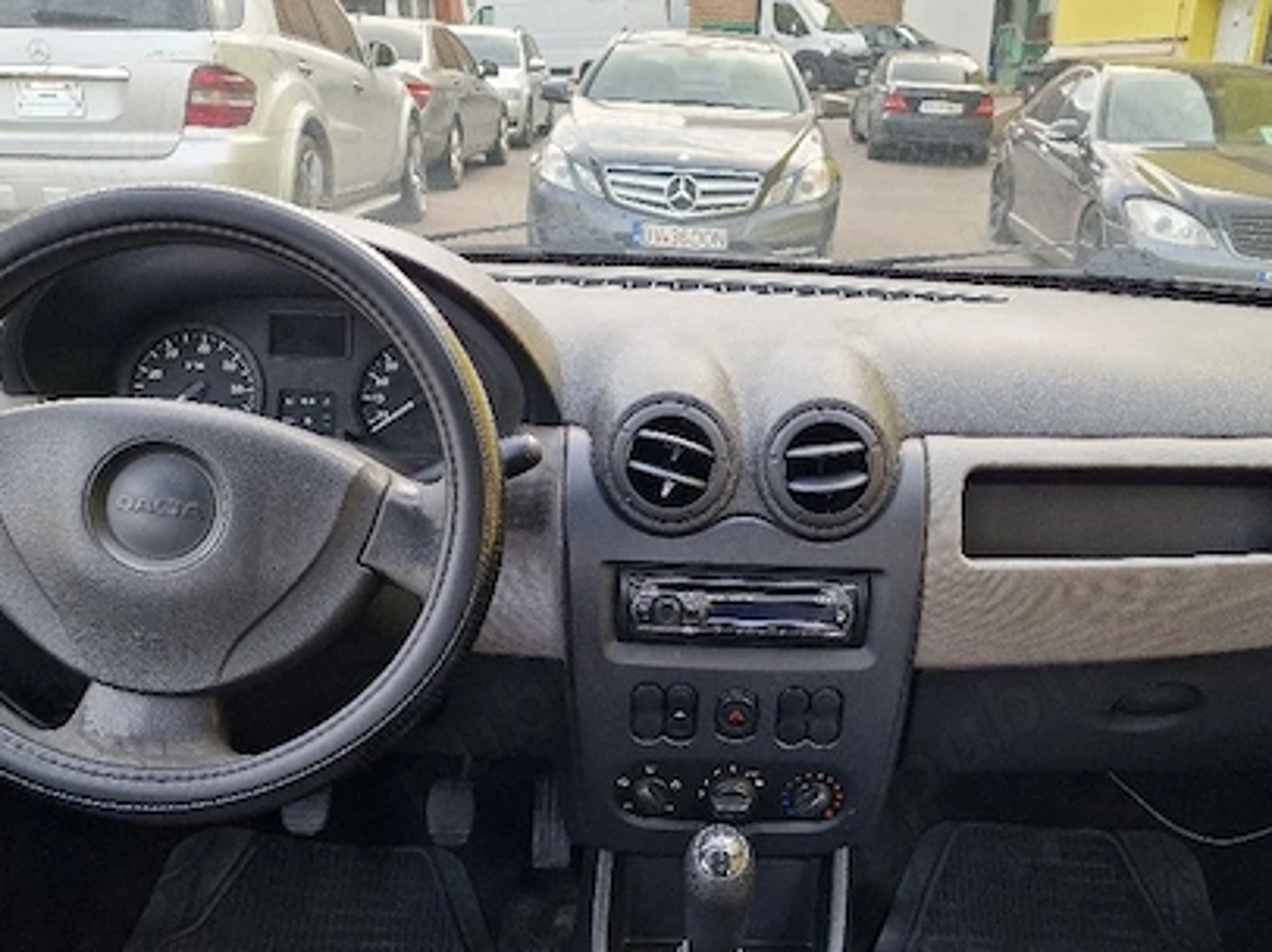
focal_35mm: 34
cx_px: 721
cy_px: 676
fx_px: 1249
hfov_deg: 53.8
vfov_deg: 40.9
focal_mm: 6.4
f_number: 1.8
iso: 160
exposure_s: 1/182
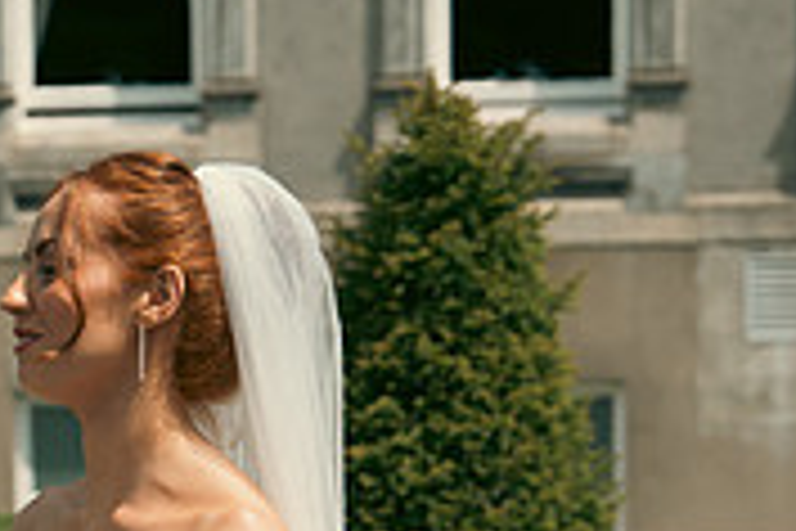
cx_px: -13
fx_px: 3560
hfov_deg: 12.6
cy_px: 628
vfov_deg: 8.4
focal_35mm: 161
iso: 160
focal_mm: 49
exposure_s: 1/2000
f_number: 3.5
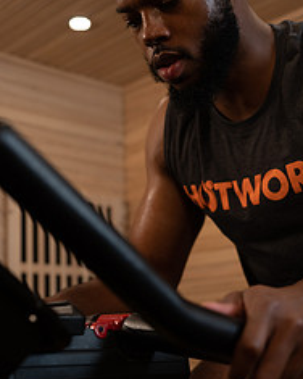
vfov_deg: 30.0
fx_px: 706
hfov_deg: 24.2
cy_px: 221
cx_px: 152
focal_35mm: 63
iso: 400
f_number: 2.8
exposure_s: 1/160
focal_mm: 35
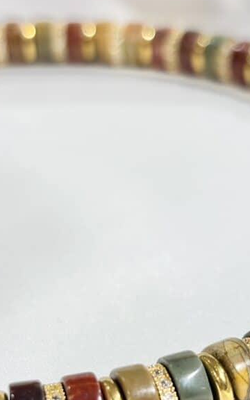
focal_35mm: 98
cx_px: 203
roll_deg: +7.0
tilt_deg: -31.9
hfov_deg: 13.3
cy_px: 278
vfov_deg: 21.1
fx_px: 1068
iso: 32
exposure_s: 1/161
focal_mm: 5.96
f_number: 1.6
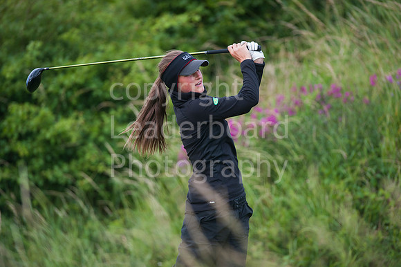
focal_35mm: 300
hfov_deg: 6.9
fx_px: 3340
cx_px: 200
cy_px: 134
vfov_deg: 4.6
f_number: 4
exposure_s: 1/2000
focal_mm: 300
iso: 800
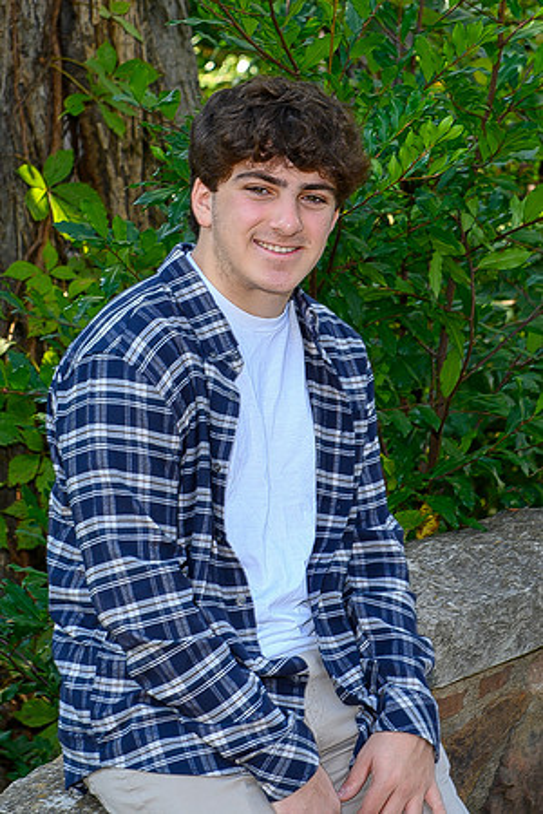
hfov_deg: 9.8
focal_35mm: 140
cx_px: 296
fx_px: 3175
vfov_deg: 14.6
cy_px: 270
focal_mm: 70
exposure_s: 1/60
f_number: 5.6
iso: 400
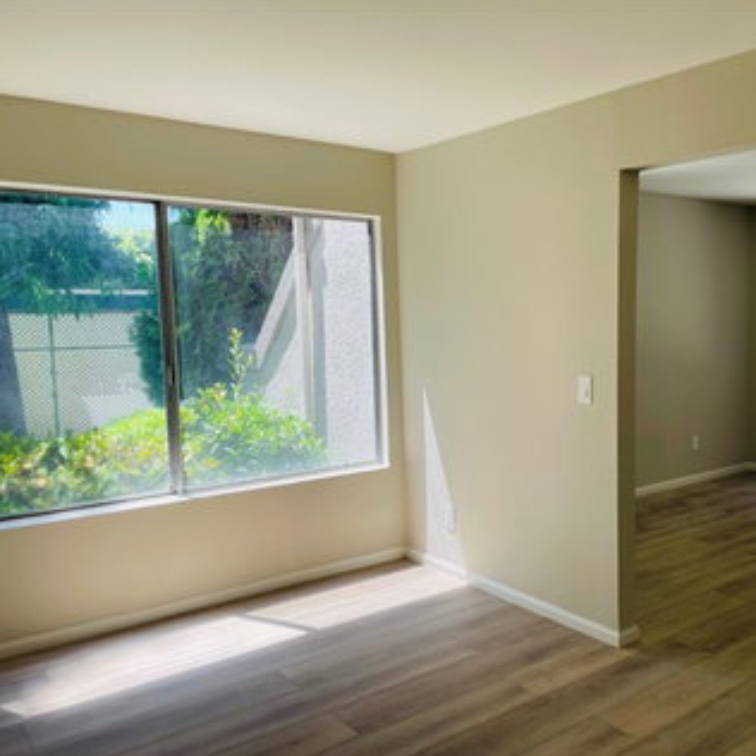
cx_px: 489
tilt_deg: -5.1
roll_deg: +0.9
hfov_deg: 51.8
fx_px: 766
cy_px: 378
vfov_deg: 52.5
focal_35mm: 31
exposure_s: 1/381
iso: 32
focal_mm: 4.2
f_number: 1.6
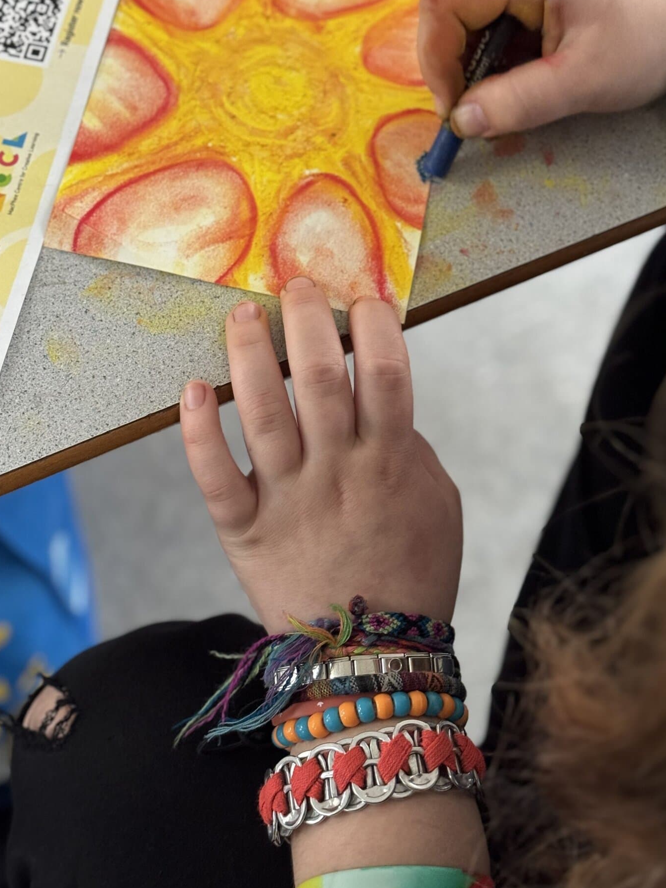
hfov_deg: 25.6
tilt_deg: -62.7
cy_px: 385
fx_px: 1462
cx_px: 282
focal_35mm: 57
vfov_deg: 33.7
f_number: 1.78
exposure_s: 1/40
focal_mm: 6.76
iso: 320
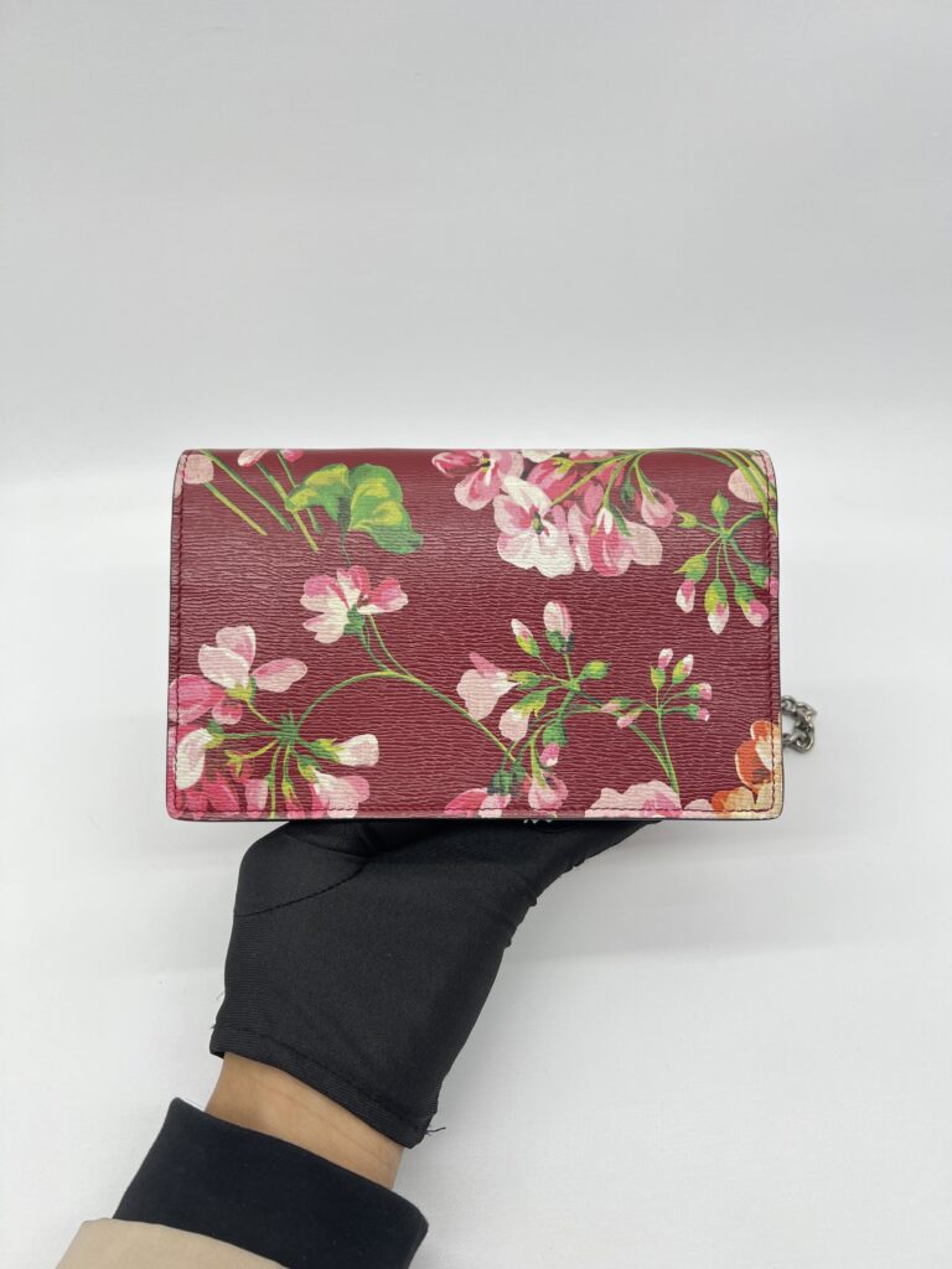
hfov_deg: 53.1
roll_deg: +0.7
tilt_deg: -44.2
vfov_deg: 67.3
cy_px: 634
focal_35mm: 26
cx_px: 476
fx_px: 953
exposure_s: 1/100
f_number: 1.5
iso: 32
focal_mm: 5.7
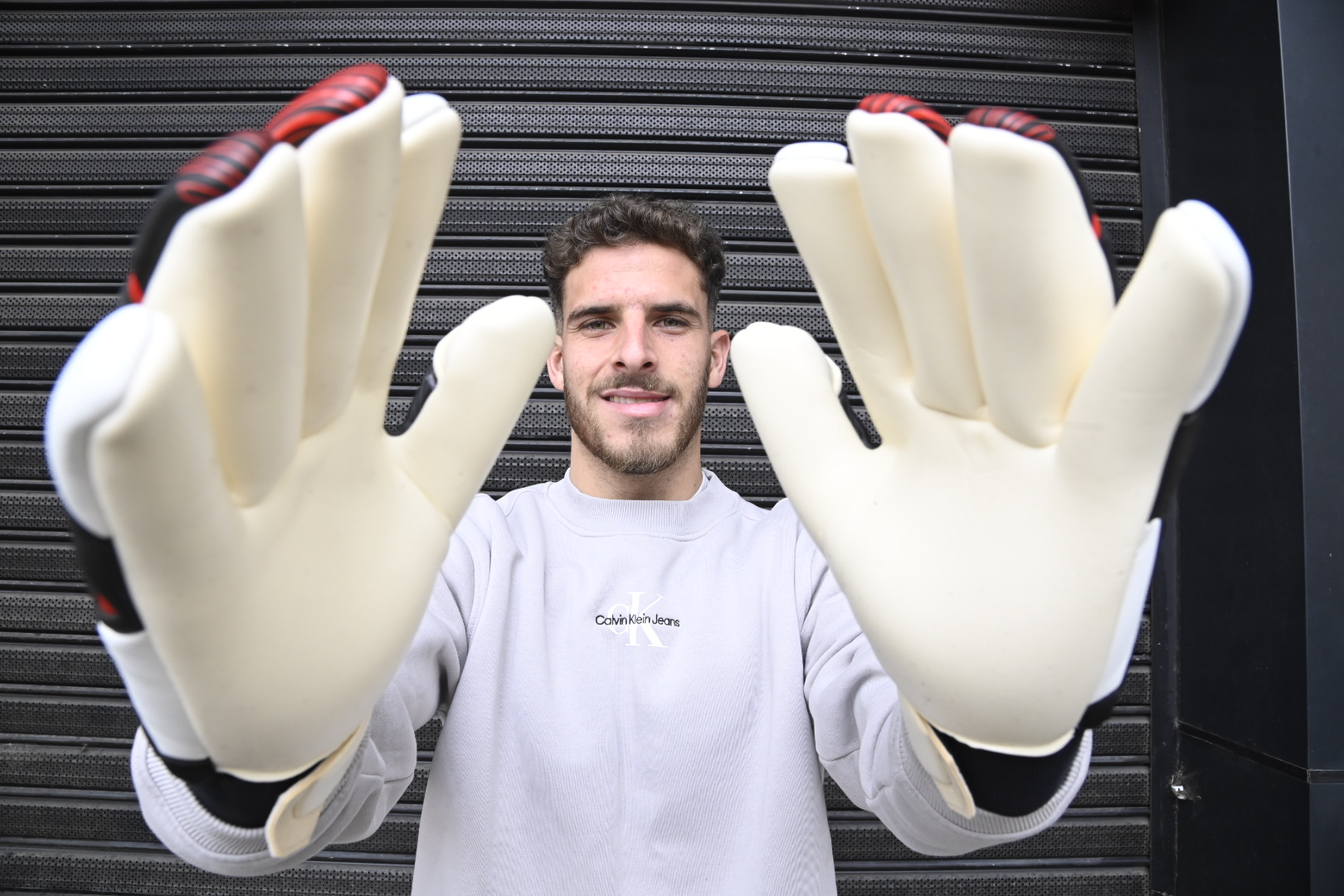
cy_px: 448
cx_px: 672
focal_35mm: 24
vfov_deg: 53.1
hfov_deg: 73.7
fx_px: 896
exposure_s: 1/200
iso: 2500
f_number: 10
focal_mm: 24
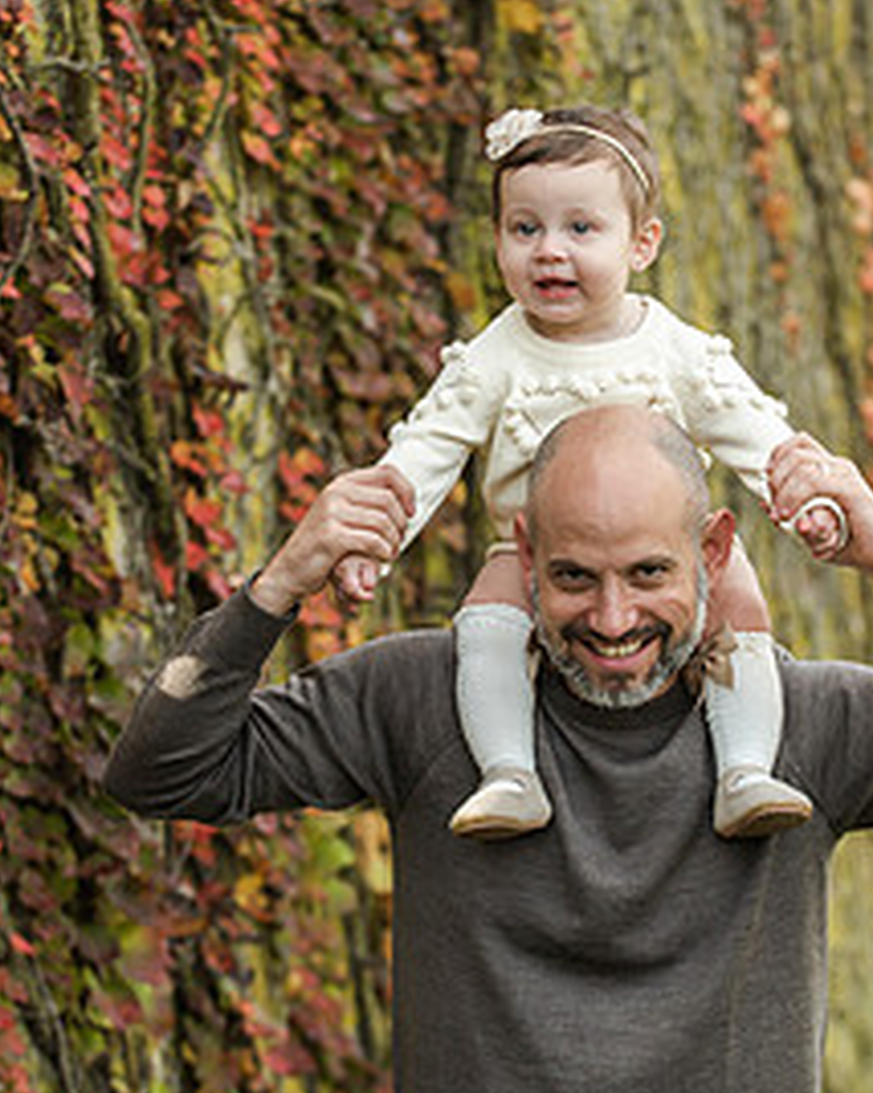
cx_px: 510
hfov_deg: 10.9
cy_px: 506
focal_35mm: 142
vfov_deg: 13.6
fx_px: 4591
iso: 800
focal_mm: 90
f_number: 4
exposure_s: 1/640
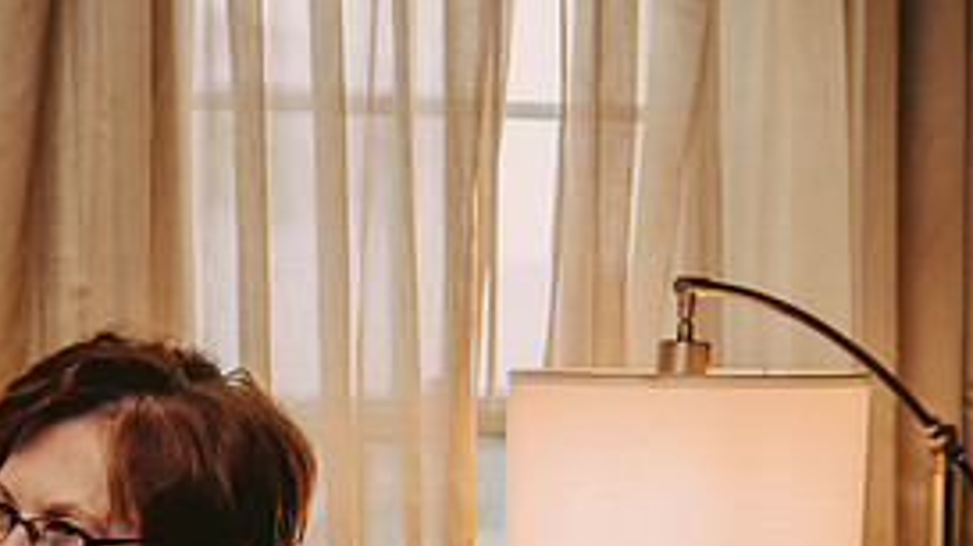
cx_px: 0
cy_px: 573
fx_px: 2011
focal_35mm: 78
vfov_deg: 15.1
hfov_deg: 25.8
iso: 800
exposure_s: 1/250
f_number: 4
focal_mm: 35
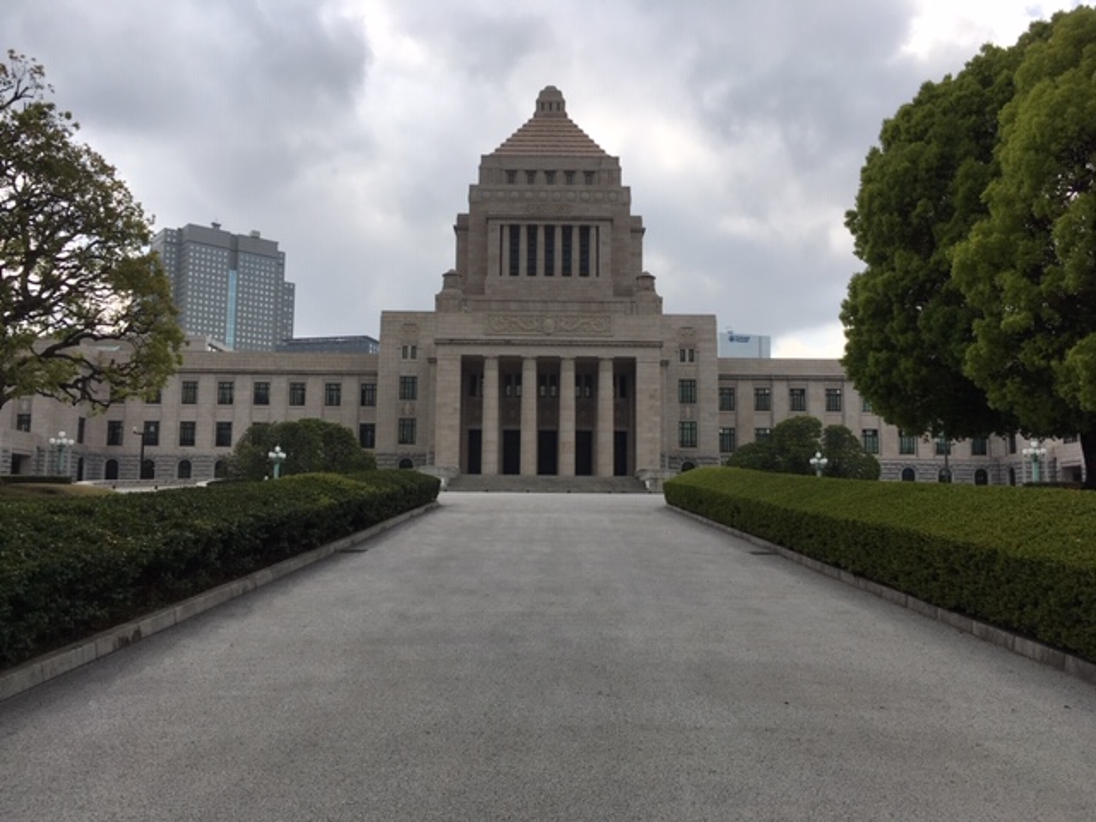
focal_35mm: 29
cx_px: 548
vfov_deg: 48.2
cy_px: 411
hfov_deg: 61.7
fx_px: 918
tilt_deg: +5.2
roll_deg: -1.2
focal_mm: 4.15
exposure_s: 1/1789
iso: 25
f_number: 2.2
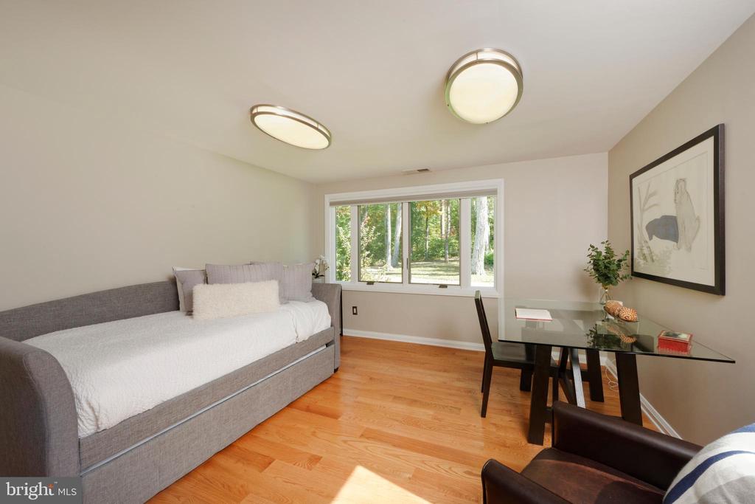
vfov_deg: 81.2
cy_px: 252
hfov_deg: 104.2
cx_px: 378
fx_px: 294
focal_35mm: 14
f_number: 16
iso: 320
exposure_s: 1/13
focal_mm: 14
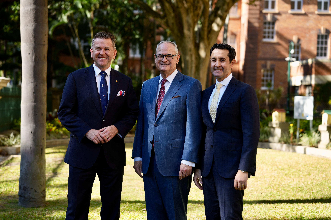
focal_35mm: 70
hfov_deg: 28.8
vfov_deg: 19.5
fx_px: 644
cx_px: 166
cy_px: 110
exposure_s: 1/400
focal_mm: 70
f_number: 2.8
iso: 100
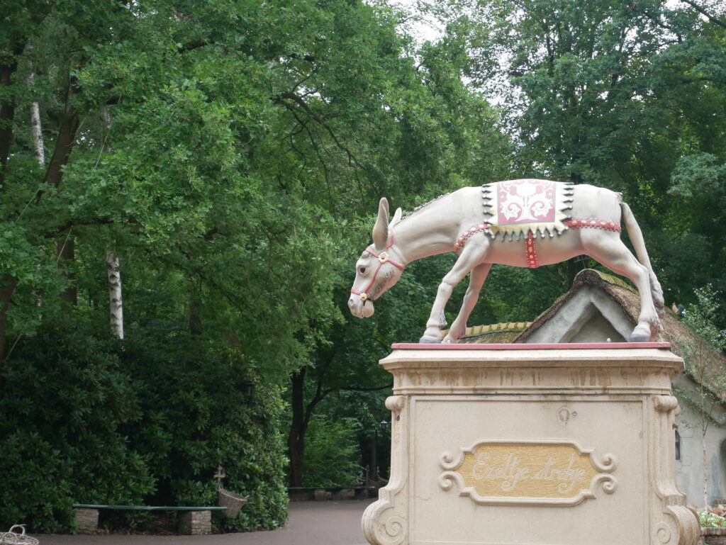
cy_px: 272
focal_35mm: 64
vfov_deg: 22.9
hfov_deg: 30.3
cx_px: 363
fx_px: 1343
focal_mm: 32
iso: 500
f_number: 5.6
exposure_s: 1/80
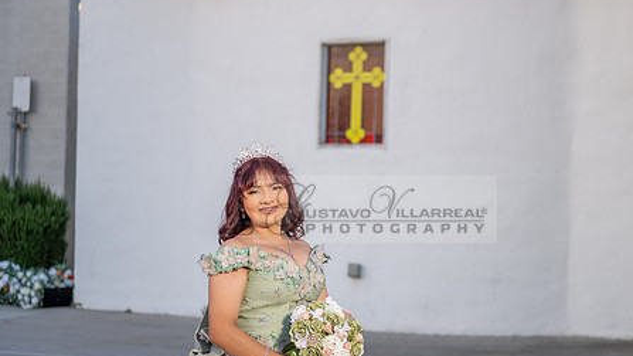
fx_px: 1141
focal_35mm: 68
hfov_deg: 30.9
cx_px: 377
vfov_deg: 17.7
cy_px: 209
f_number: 2.8
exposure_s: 1/200
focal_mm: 50
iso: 200
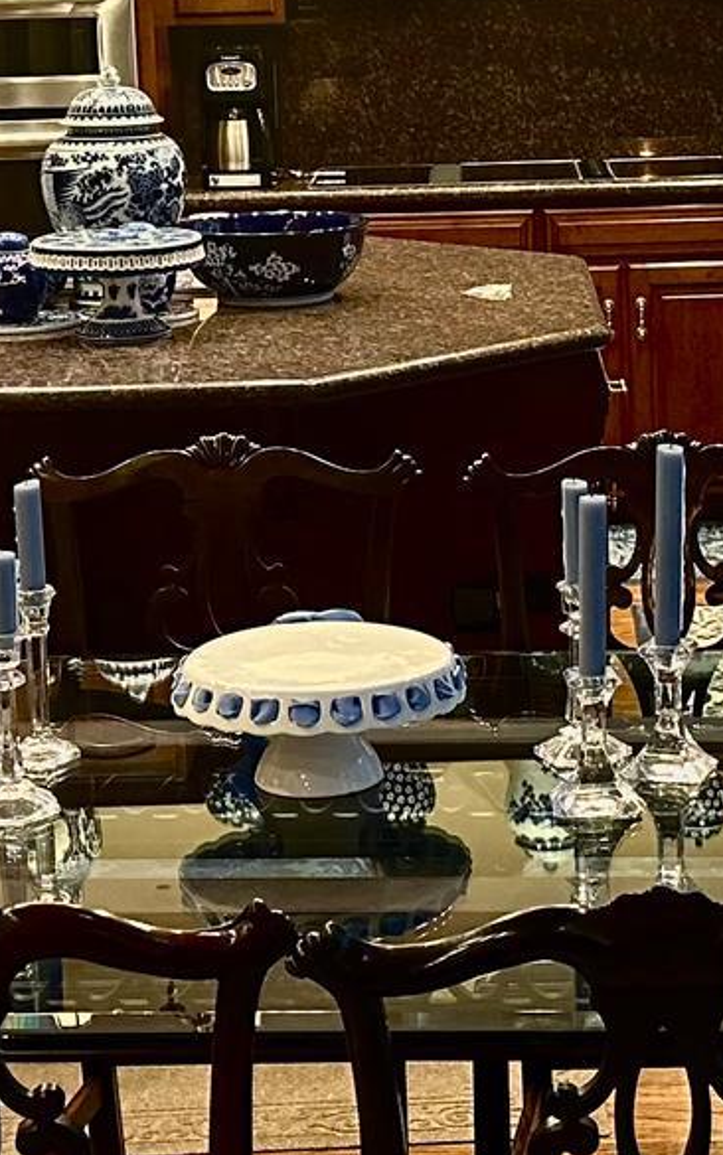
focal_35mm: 89
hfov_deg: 14.7
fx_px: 2804
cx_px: 488
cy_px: 349
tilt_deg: -8.8
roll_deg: +1.1
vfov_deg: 23.1
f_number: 1.78
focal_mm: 6.86
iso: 500
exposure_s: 1/60
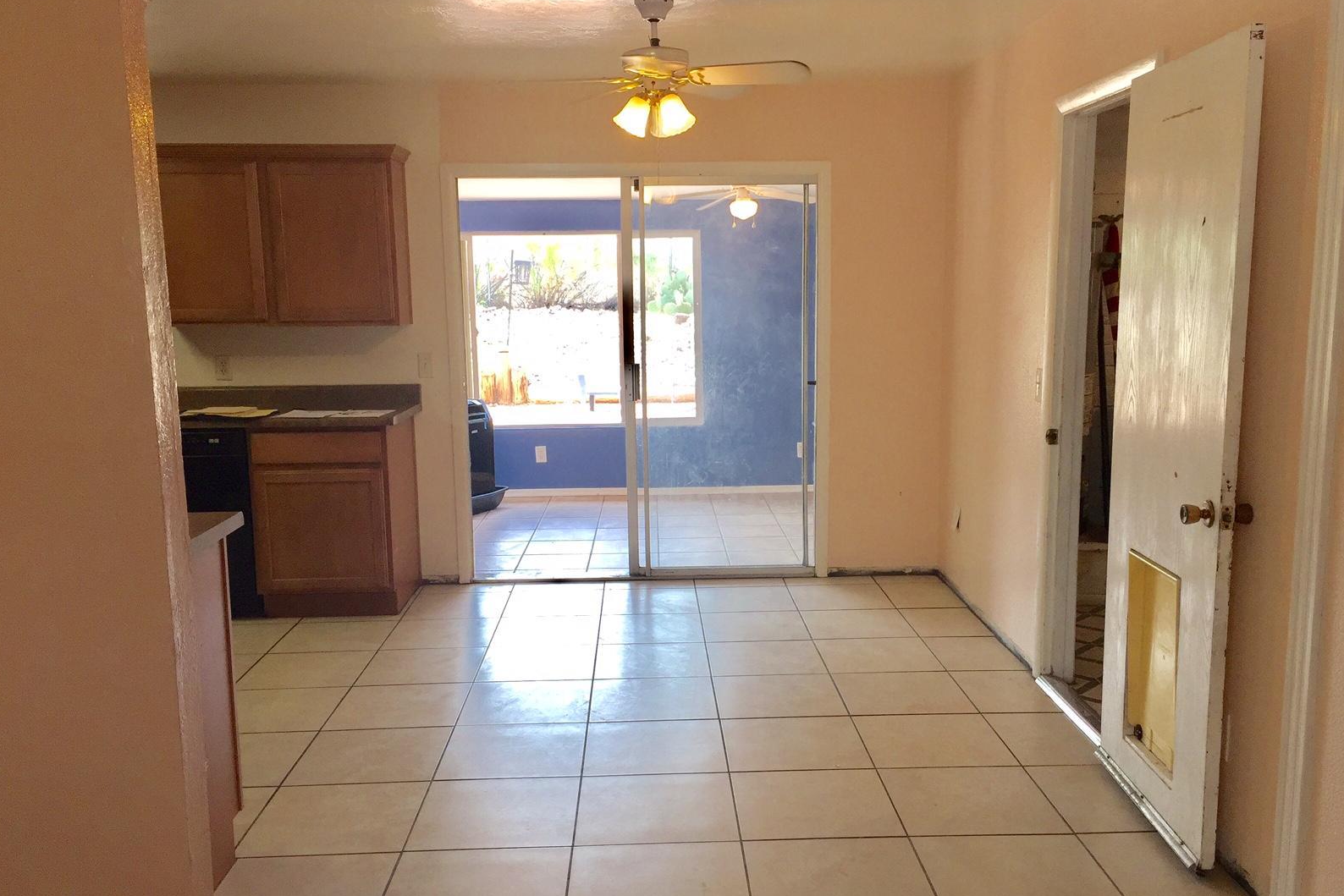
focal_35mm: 31
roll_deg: -0.4
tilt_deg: -9.2
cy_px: 497
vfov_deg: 42.3
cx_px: 685
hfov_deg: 60.3
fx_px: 1157
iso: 50
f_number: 2.2
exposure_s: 1/120
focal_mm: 4.15
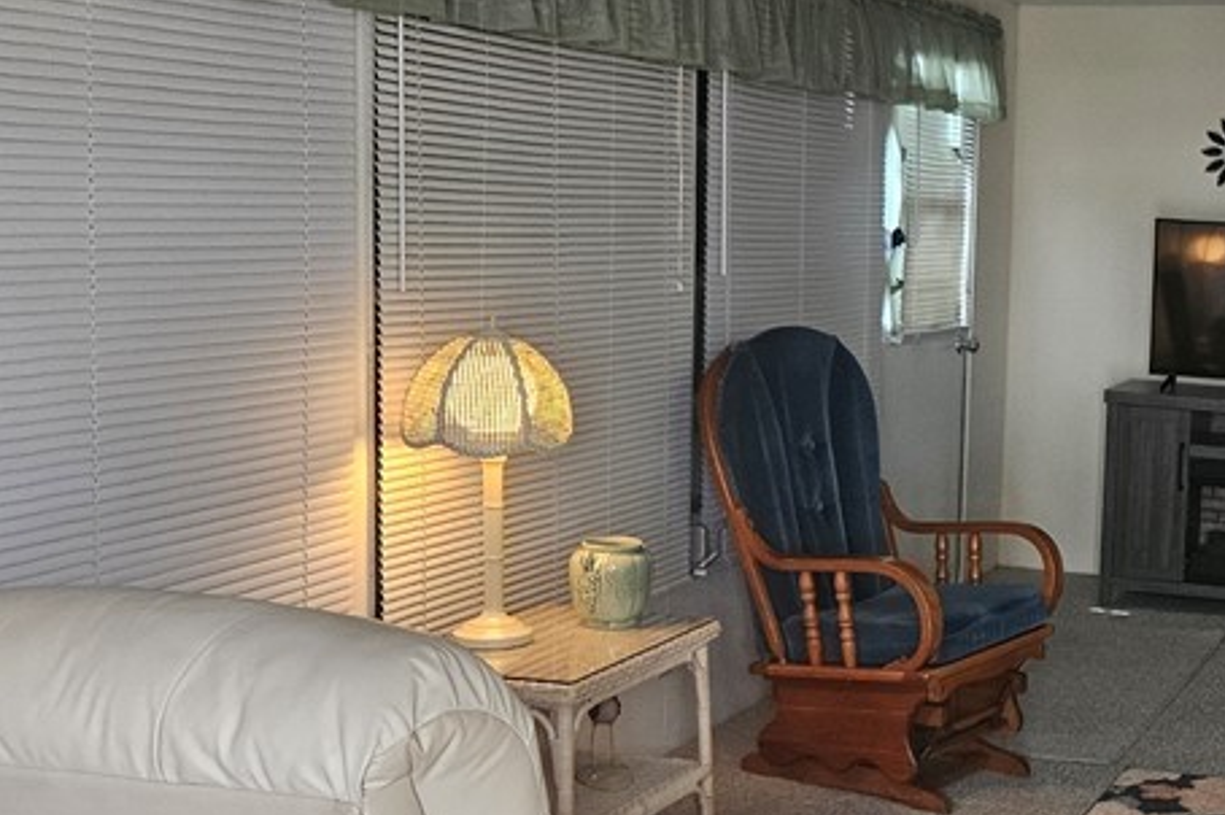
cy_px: 486
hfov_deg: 32.8
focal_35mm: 54
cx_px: 1311
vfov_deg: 25.0
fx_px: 1836
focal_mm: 5.4
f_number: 1.8
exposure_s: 1/120
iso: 250
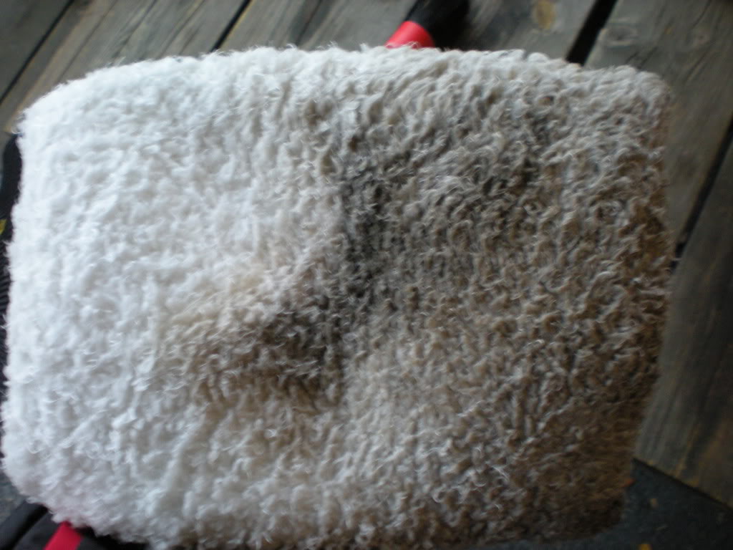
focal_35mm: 38
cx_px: 366
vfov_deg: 37.7
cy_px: 275
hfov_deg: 49.0
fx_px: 805
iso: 200
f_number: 3.1
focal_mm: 6.3
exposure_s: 1/18.2
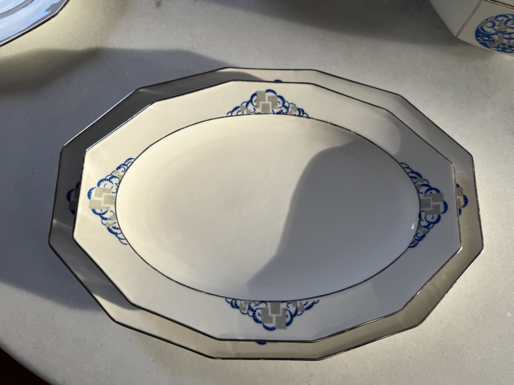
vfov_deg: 54.9
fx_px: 371
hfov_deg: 69.4
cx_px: 264
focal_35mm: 25
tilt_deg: -75.1
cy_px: 196
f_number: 1.78
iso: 80
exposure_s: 1/121
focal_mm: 6.76
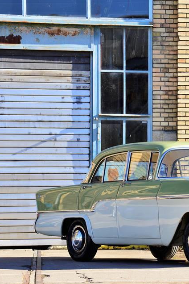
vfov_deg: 11.4
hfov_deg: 7.6
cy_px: 142
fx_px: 1425
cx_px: 181
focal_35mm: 181
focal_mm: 120
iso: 200
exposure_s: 1/200
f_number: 7.1
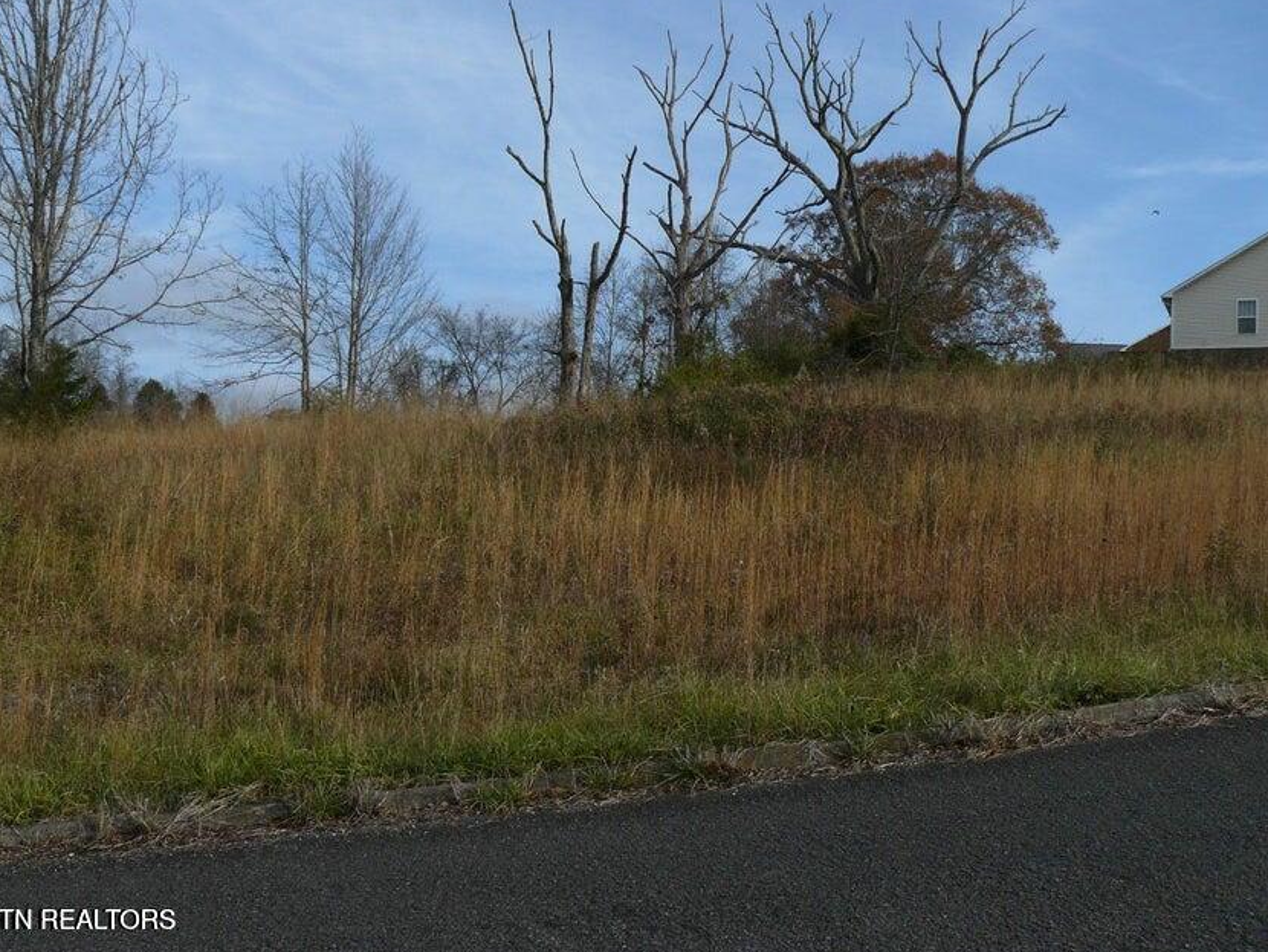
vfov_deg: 38.7
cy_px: 474
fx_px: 1356
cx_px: 624
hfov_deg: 50.1
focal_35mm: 37
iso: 100
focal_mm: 6
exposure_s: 1/400
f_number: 5.6
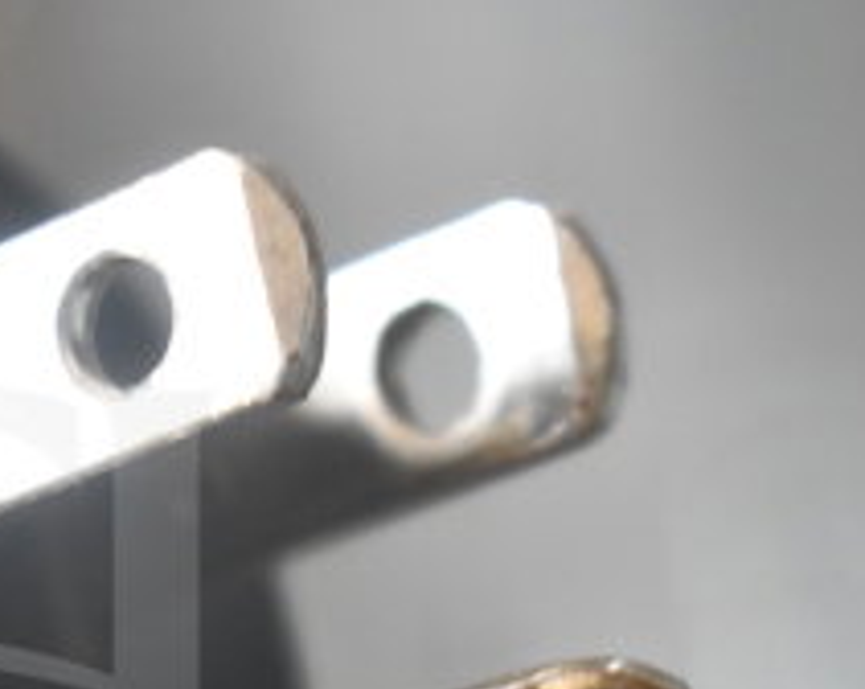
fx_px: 5733
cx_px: -156
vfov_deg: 6.8
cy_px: 716
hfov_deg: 8.5
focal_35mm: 224
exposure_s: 1/100
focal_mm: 55
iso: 2000
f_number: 5.6
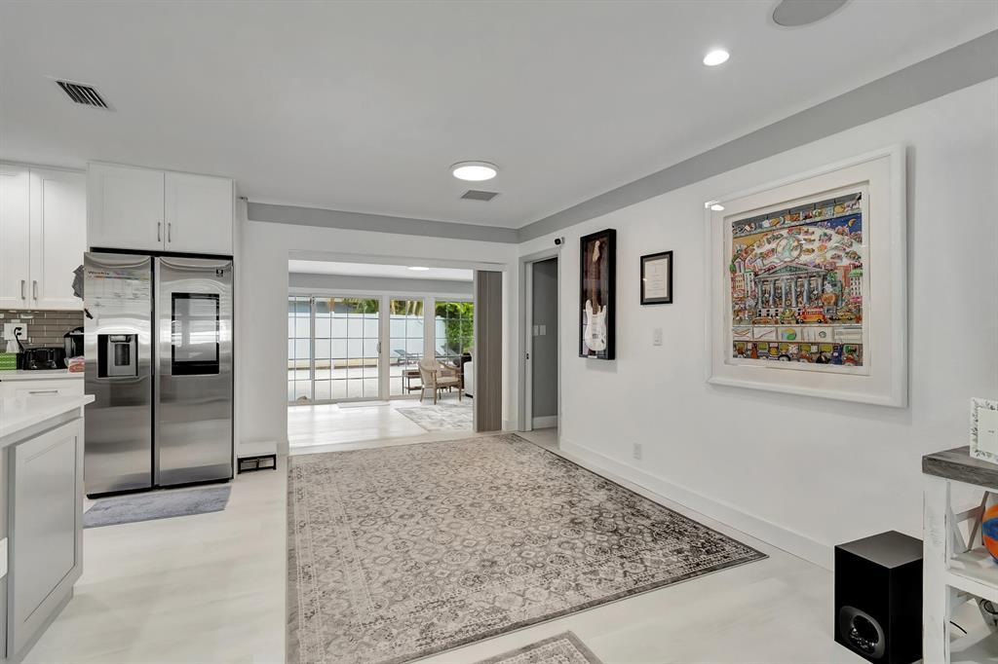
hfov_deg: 100.4
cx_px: 499
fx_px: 416
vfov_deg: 77.3
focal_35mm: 15
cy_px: 332
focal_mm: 10
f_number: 8
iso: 1000
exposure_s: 1/40
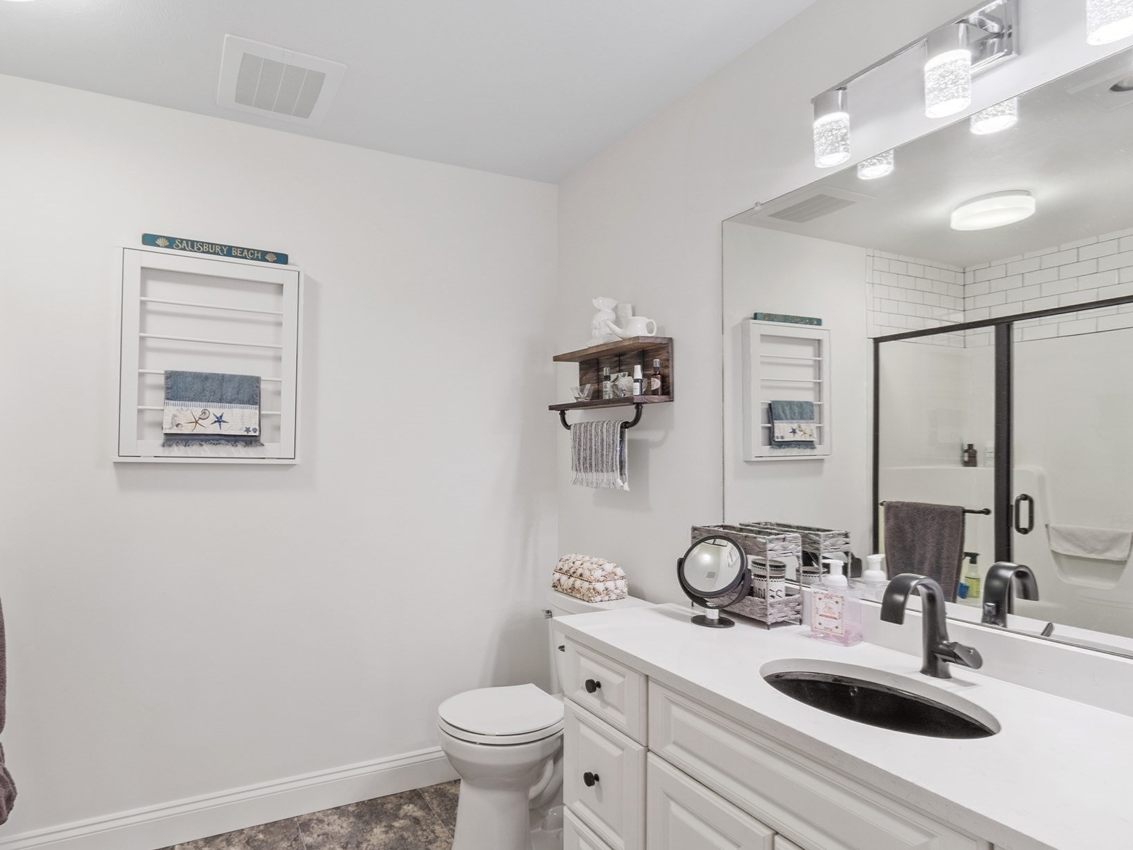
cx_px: 459
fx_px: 589
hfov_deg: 86.8
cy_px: 444
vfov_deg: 71.6
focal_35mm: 18
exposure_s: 1
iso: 320
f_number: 8
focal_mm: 10
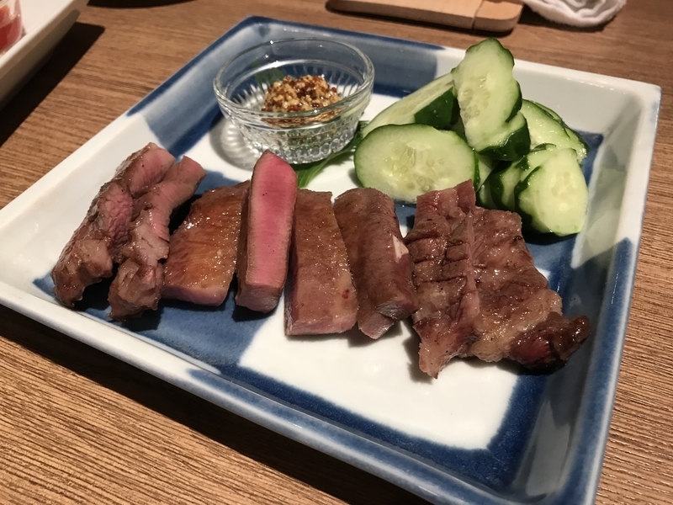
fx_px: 544
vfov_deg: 49.7
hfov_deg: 63.4
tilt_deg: -46.3
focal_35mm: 28
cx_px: 336
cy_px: 252
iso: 40
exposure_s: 1/17
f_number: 1.8
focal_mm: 3.99
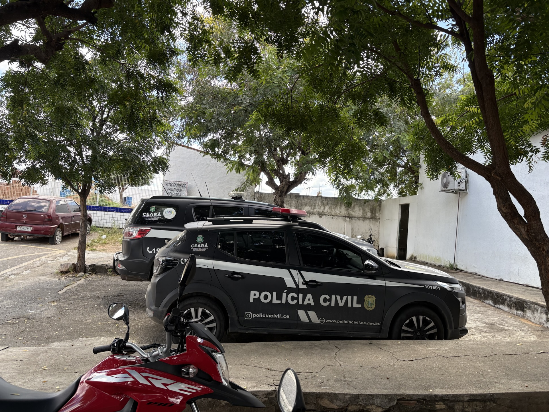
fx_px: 428
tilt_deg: +2.6
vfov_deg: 51.3
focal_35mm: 27
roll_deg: -3.8
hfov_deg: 65.3
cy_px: 205
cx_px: 274
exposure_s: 1/482
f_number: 1.6
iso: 64
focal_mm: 5.96
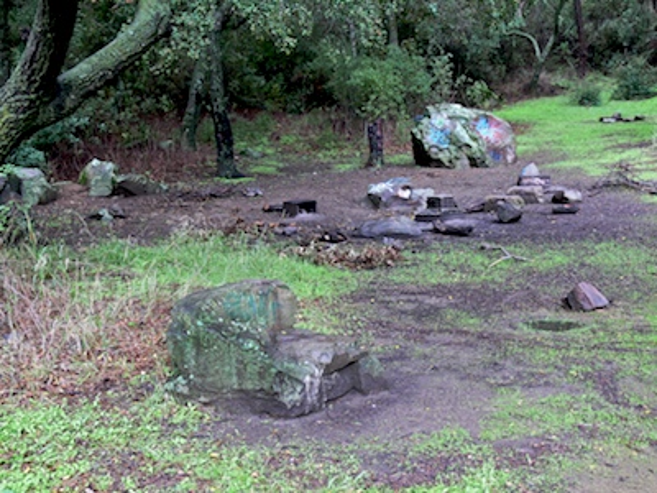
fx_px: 911
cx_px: 328
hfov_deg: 39.7
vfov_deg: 30.3
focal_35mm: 48
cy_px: 246
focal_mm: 10.2
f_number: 3.2
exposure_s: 1/30
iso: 200
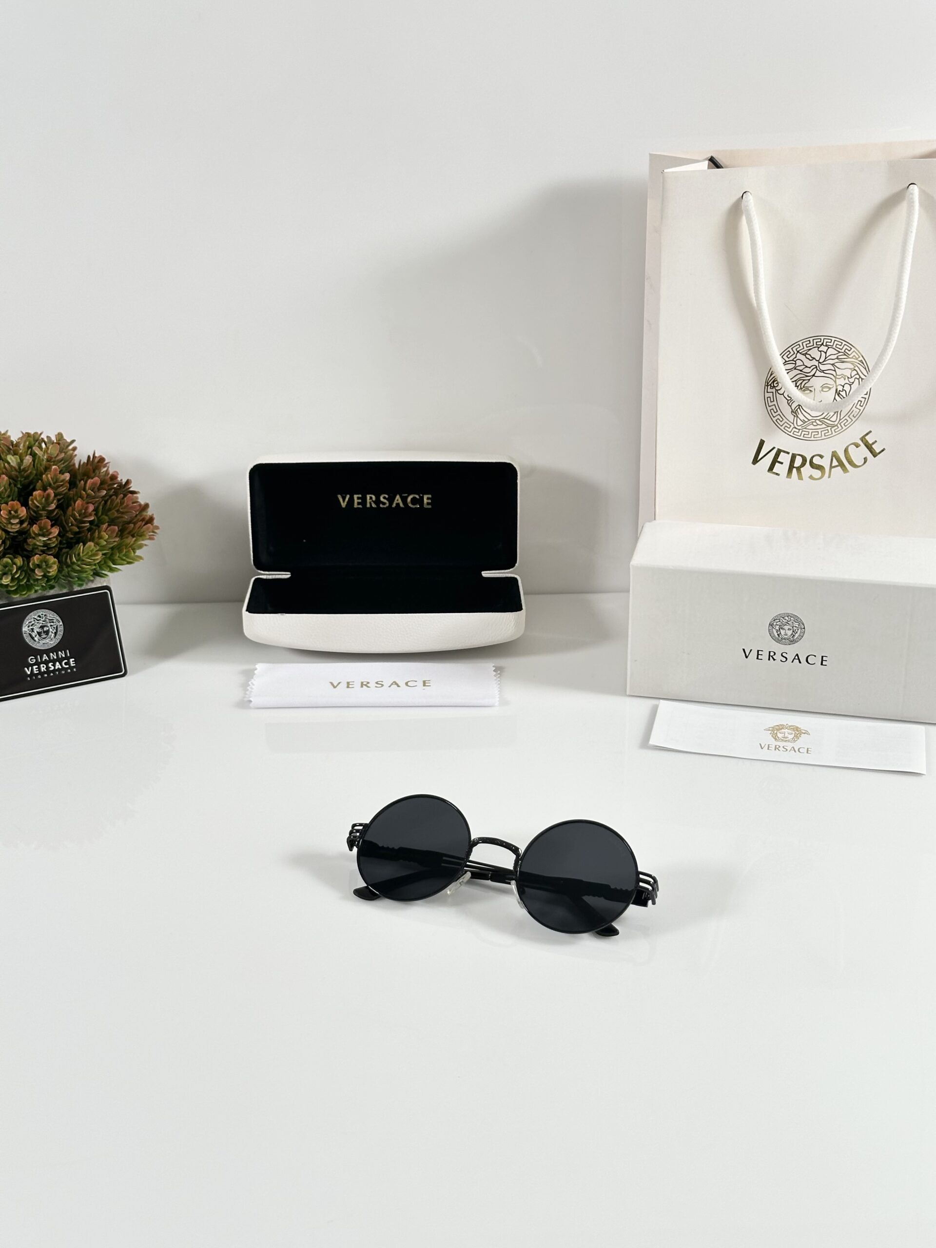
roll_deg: +0.8
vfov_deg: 39.7
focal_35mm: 48
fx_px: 1731
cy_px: 624
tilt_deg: -25.4
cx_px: 468
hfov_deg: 30.3
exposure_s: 1/100
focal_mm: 6.86
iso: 80
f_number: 1.78
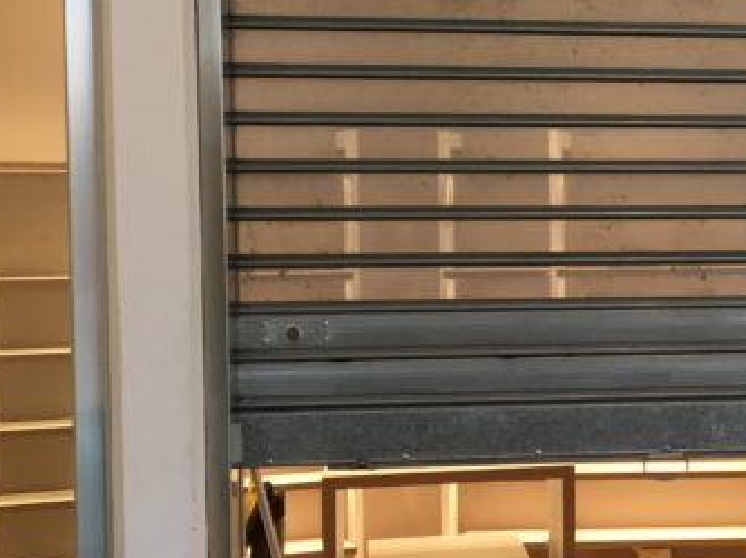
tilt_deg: -1.1
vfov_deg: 16.6
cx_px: 1061
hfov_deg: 19.6
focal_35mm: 89
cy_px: 283
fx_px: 1917
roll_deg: +0.2
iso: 25
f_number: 2.2
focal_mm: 4.15
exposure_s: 1/33
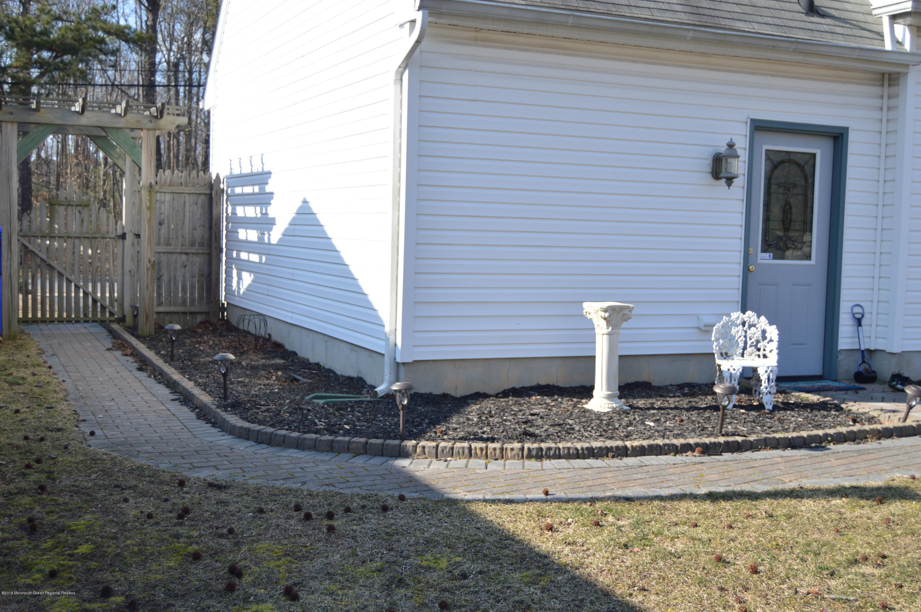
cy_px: 306
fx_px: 1073
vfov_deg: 31.8
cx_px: 460
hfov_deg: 46.4
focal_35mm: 42
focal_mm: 28
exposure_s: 1/800
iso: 200
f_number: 4
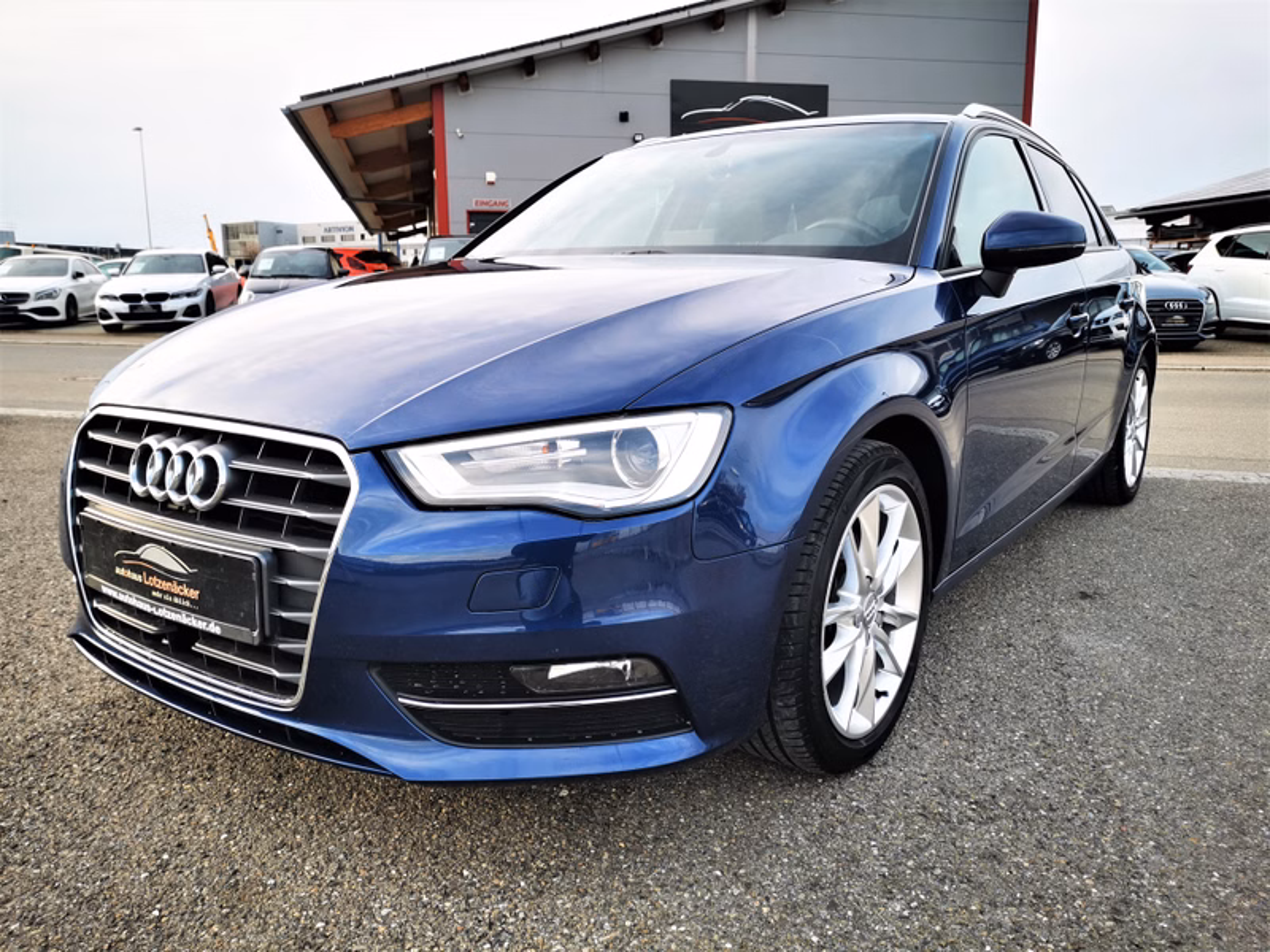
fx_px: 991
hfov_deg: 65.3
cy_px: 476
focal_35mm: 27
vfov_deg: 51.4
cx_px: 635
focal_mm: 5.58
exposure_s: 1/312
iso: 50
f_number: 1.8
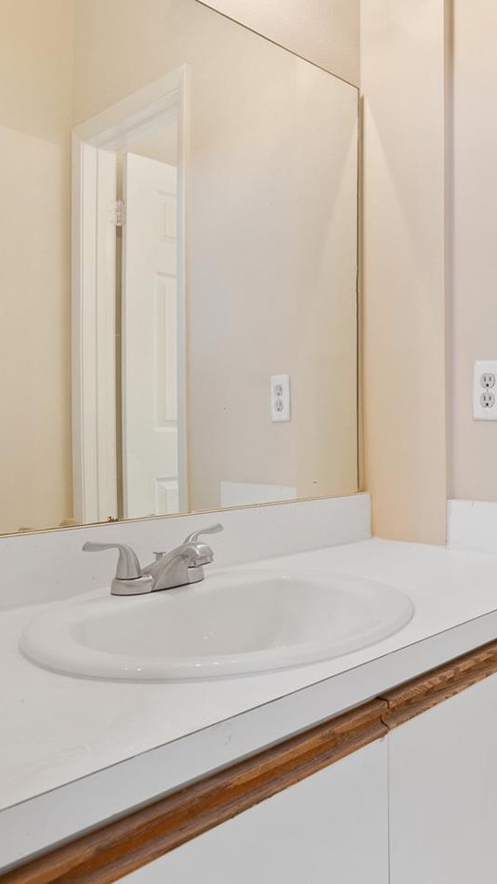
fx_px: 656
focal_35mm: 28
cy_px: 431
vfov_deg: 67.9
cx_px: 467
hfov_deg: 38.1
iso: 640
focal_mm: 16
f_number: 8
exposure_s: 1/4
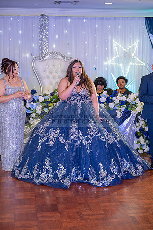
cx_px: 76
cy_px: 115
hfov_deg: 21.2
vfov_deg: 31.4
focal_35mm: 64
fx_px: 408
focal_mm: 64
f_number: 2.8
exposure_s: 1/200
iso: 1250
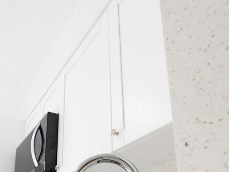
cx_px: 77
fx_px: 212
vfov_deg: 38.7
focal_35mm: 32
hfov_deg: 55.6
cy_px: 176
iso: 640
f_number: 6.3
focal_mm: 14
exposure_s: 1/80
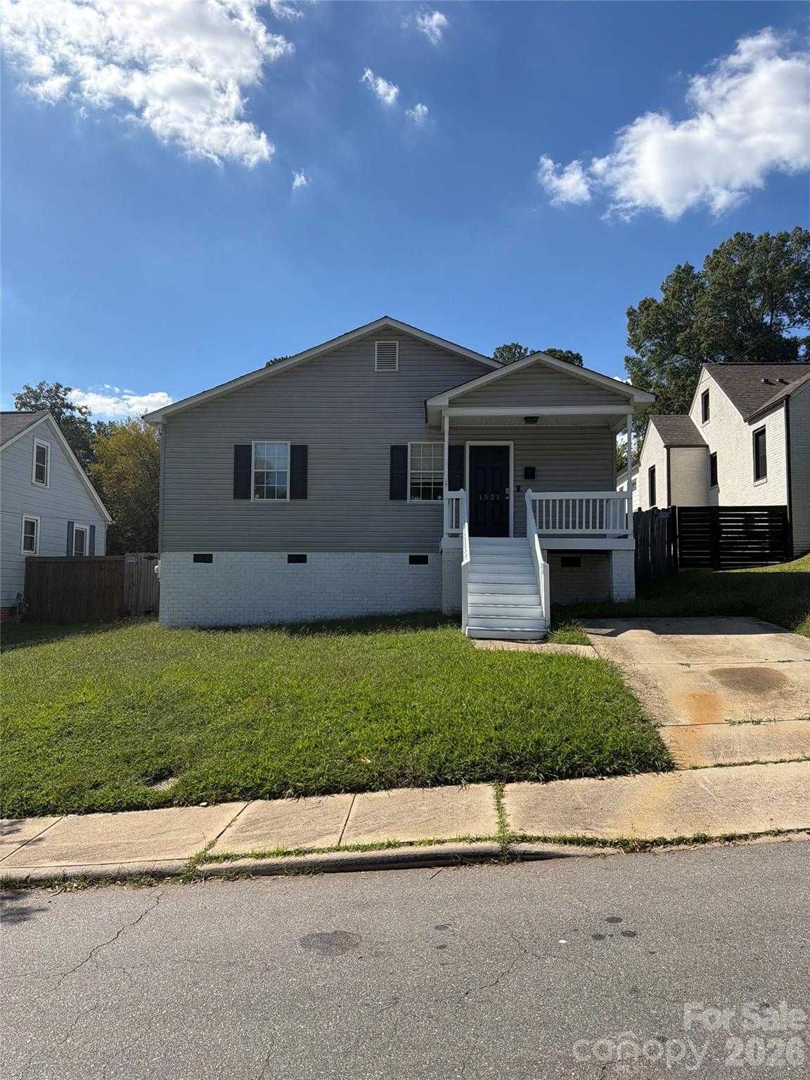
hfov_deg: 56.8
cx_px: 405
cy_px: 540
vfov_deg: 71.6
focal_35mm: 24
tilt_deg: +3.1
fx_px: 749
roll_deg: -0.3
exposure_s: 1/8130
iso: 125
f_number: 1.78
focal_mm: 6.76
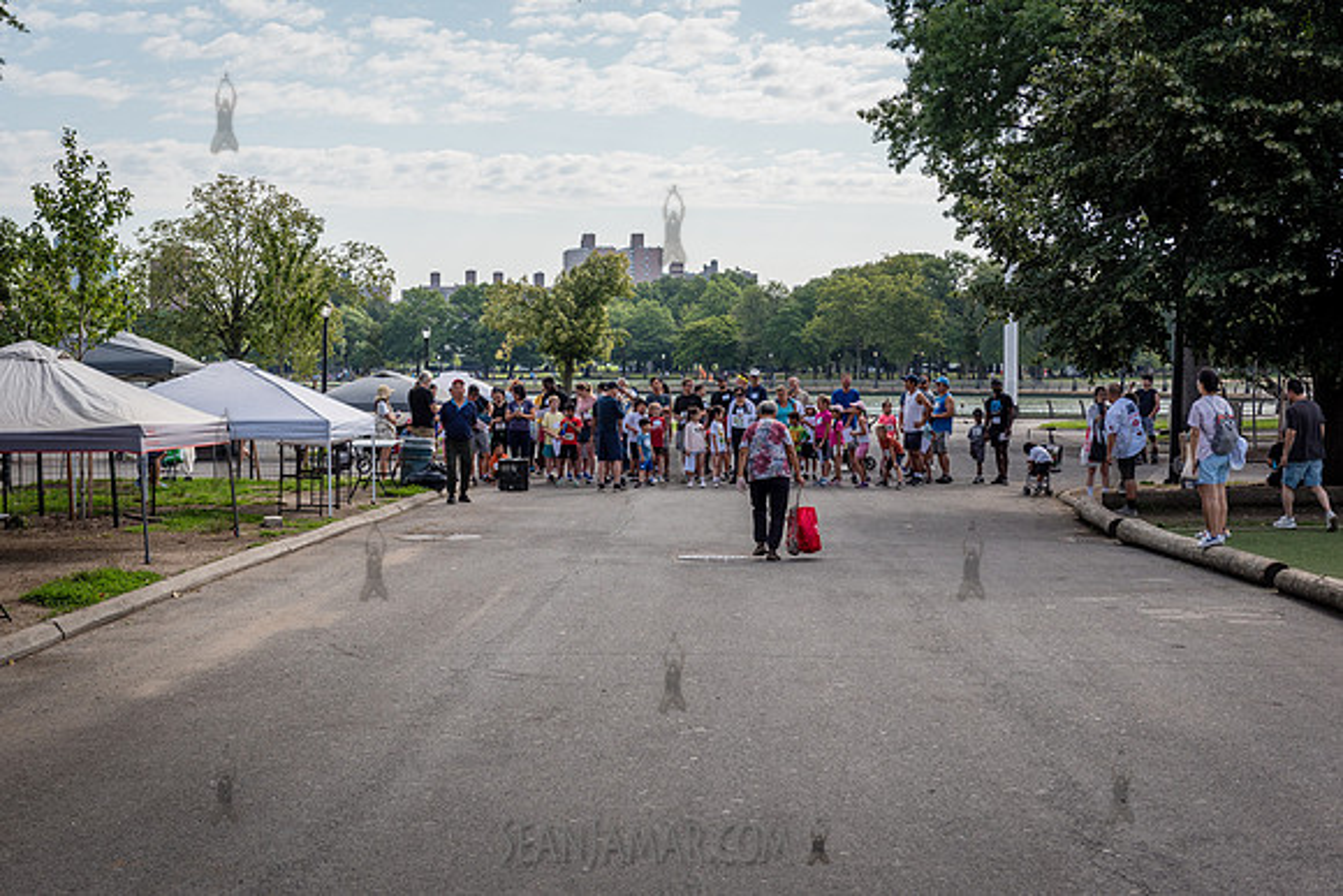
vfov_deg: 24.1
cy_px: 448
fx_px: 2098
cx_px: 672
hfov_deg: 35.5
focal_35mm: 56
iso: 200
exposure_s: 1/1600
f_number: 4
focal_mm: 56
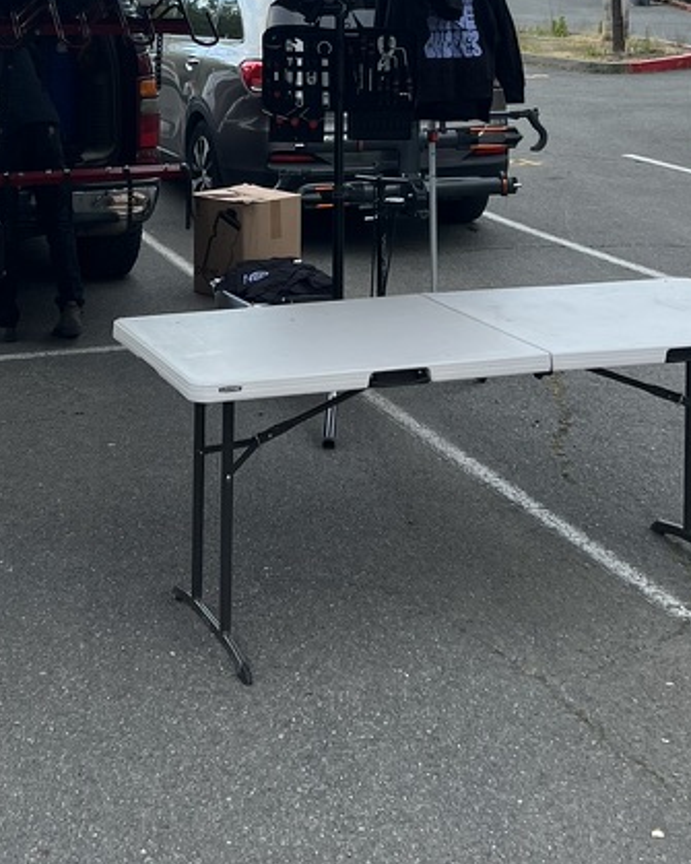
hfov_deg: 24.6
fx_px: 1586
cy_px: 68
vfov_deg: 29.1
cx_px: 289
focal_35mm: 62
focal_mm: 5.7
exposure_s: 1/186
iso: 40
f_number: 1.5
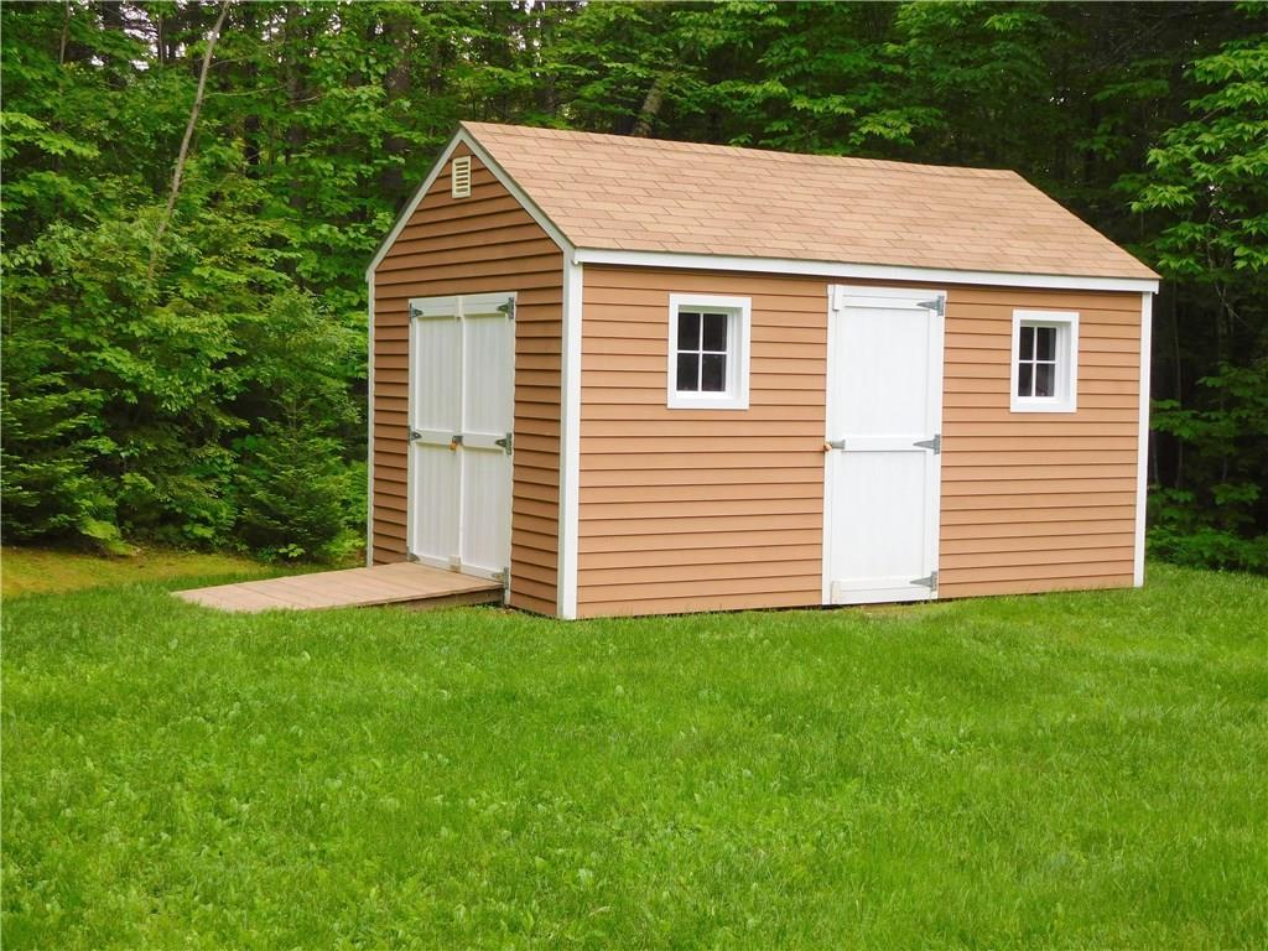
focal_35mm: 50
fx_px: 1832
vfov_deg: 29.1
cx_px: 634
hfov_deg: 38.2
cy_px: 476
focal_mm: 8.9
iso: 125
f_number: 4.1
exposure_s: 1/160
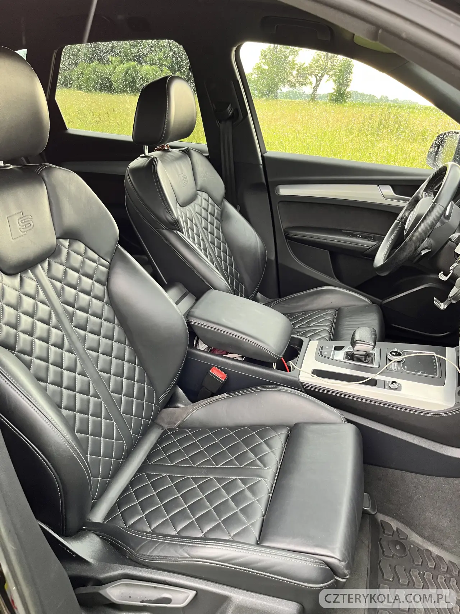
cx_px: 230
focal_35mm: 26
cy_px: 307
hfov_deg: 53.1
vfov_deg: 67.3
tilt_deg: -23.1
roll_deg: -6.2
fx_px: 461
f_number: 1.6
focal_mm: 5.1
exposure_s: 1/68
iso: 125
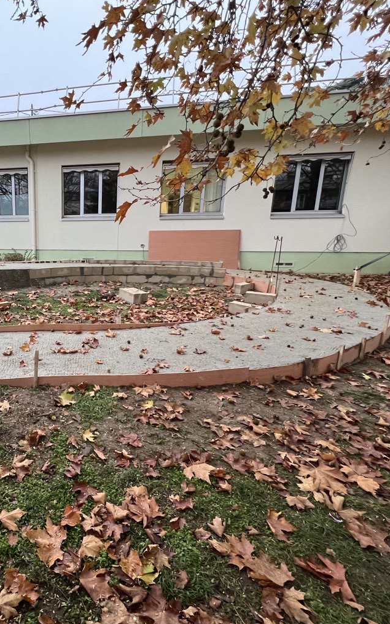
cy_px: 315
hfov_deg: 56.6
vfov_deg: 88.0
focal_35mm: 19
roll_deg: -0.2
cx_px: 66
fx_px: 323
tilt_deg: -13.5
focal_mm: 1.57
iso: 250
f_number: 1.8
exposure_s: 1/68
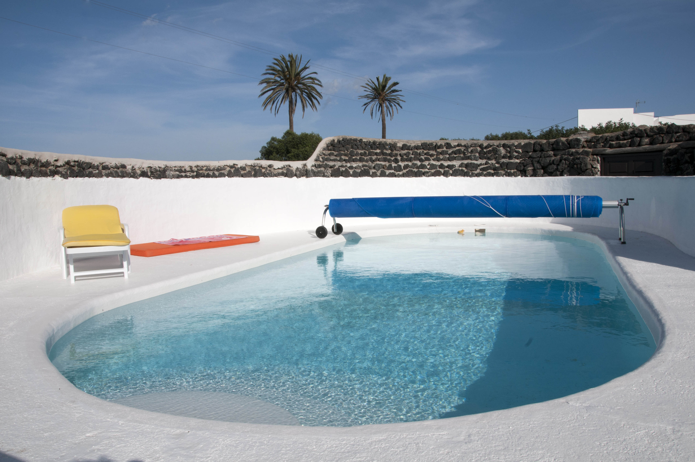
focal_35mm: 27
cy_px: 231
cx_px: 348
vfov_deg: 47.8
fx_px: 521
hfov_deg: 67.4
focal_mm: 18
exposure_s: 1/250
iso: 200
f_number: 22
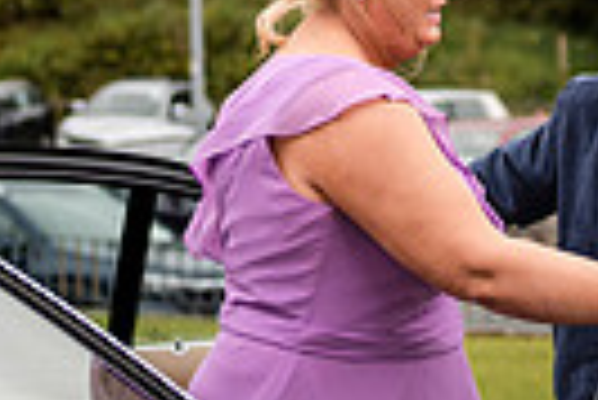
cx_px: 647
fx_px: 2544
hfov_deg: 13.2
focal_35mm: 153
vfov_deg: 9.0
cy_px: 124
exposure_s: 1/1600
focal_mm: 35
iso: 100
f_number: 1.8
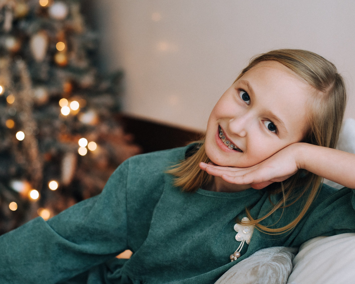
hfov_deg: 27.5
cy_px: 151
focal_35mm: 69
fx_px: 725
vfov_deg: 22.2
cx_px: 213
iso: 640
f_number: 2.8
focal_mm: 50
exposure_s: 1/160
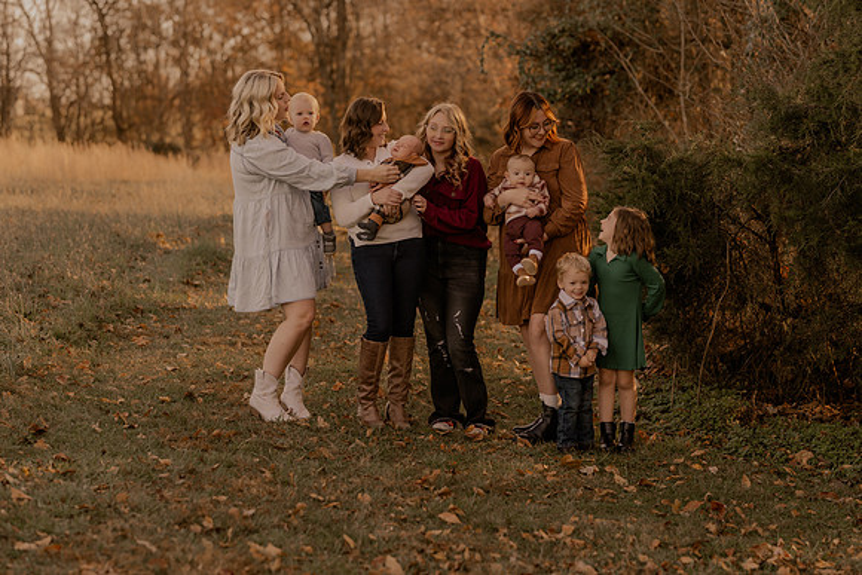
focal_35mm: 85
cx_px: 431
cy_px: 288
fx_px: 2036
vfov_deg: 16.1
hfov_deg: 23.9
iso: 200
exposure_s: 1/320
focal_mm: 85
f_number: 2.8
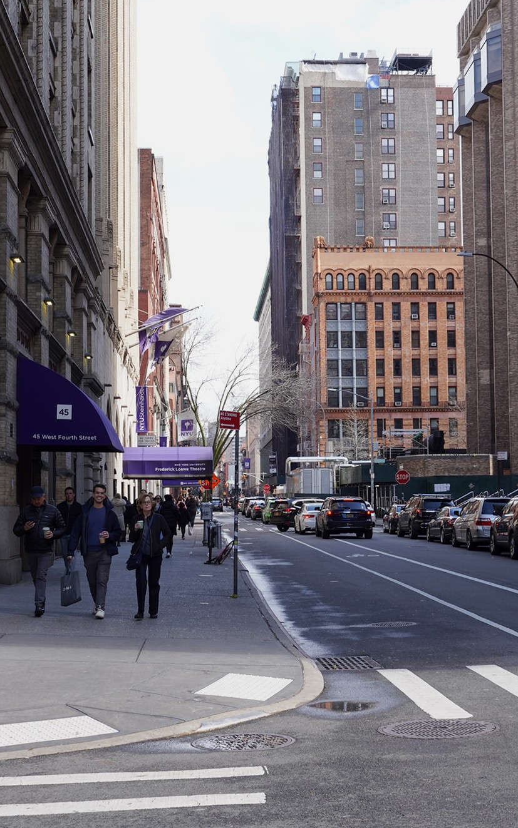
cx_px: 305
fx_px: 1287
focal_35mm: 57
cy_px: 414
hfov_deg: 22.7
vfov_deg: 35.7
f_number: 10
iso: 250
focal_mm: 37
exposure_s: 1/100
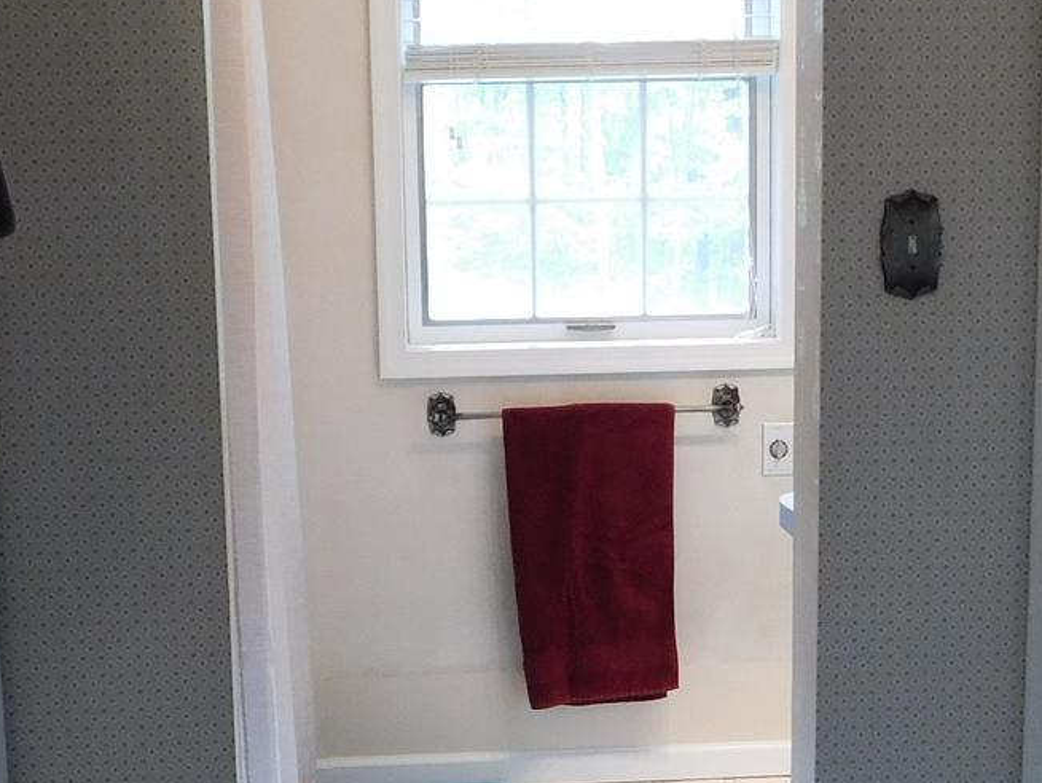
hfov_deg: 27.0
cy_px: 643
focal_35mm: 72
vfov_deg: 20.2
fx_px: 2168
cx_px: 524
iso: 200
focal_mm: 4
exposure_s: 1/30
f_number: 3
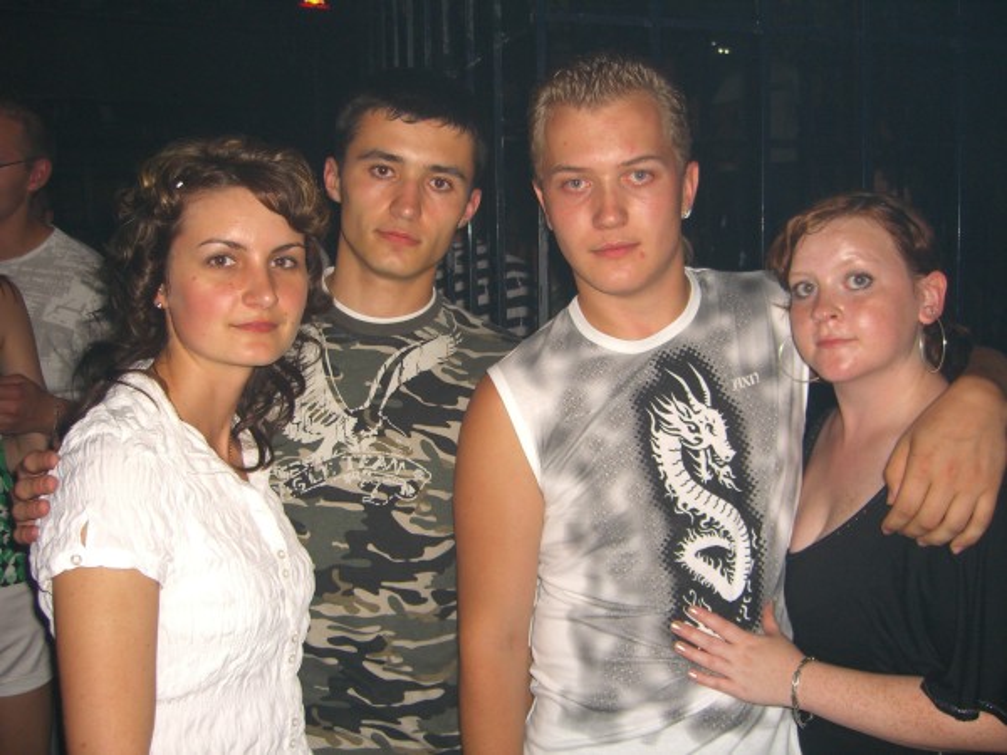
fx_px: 1105
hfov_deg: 49.0
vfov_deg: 37.7
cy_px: 378
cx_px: 504
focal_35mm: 38
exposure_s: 1/60
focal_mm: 7.9
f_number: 2.8
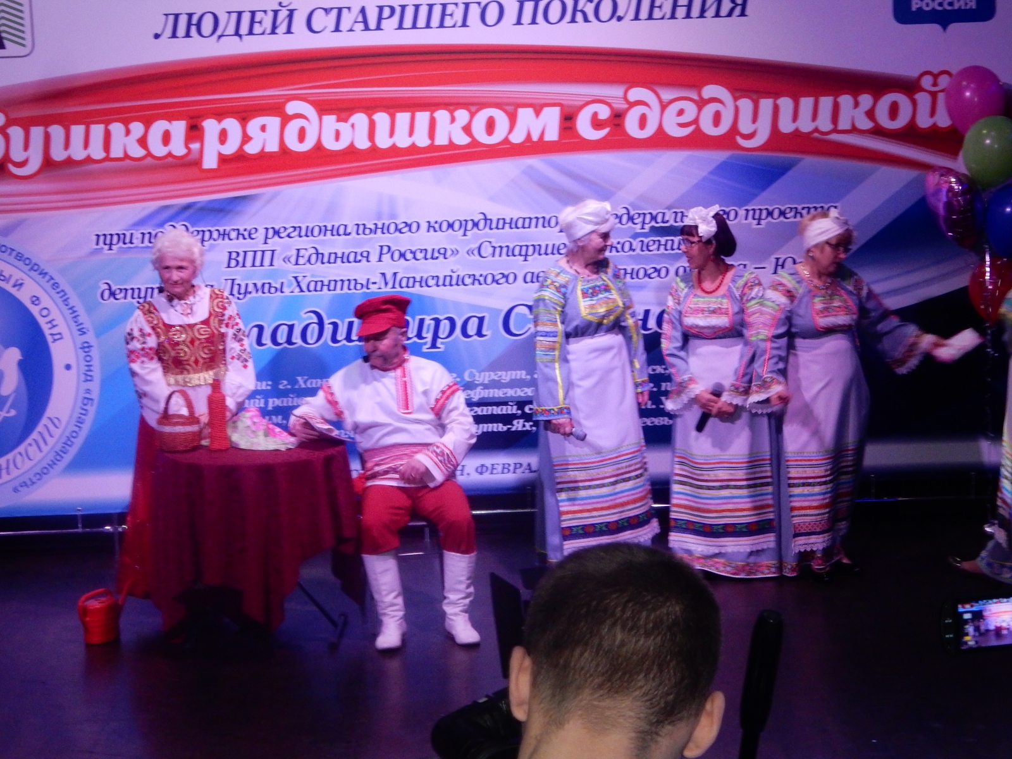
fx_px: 2894
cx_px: 506
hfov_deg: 19.8
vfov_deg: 14.9
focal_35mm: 99
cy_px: 380
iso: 560
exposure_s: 1/30
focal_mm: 17.6
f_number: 5.3
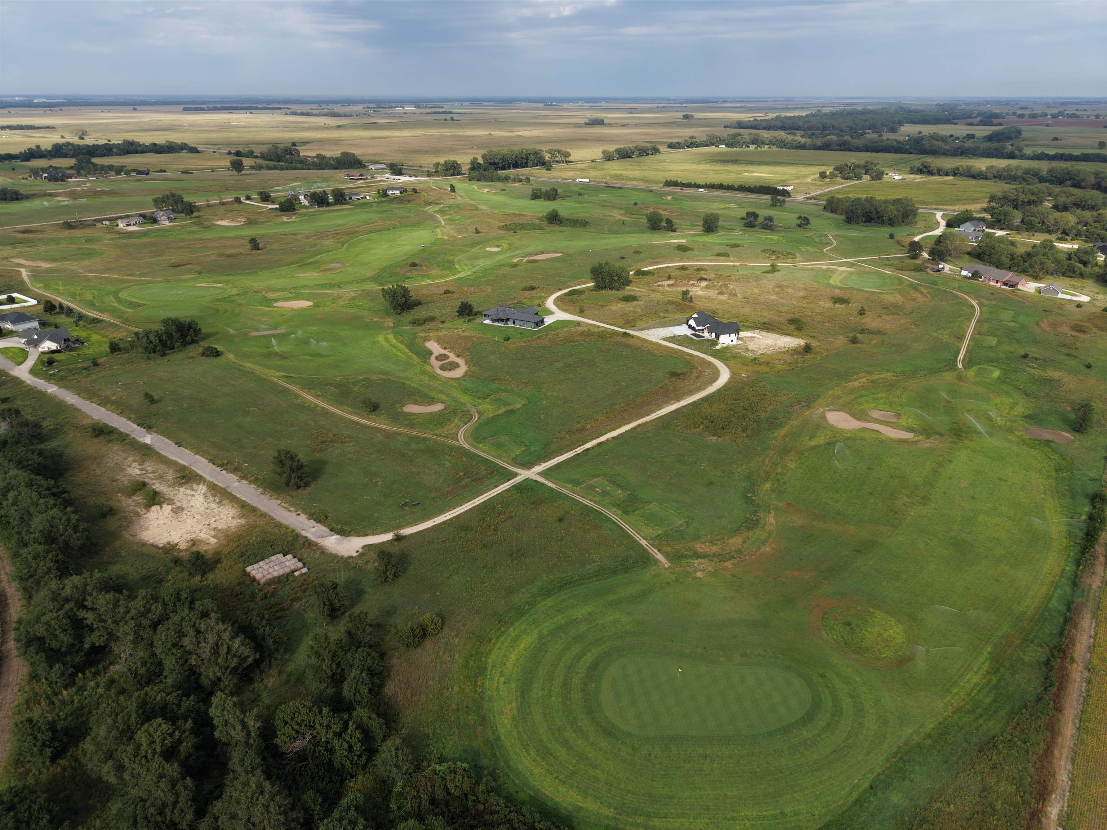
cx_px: 554
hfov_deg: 71.6
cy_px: 415
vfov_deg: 56.8
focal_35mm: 24
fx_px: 768
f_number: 1.8
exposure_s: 1/2500
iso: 100
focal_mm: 8.67
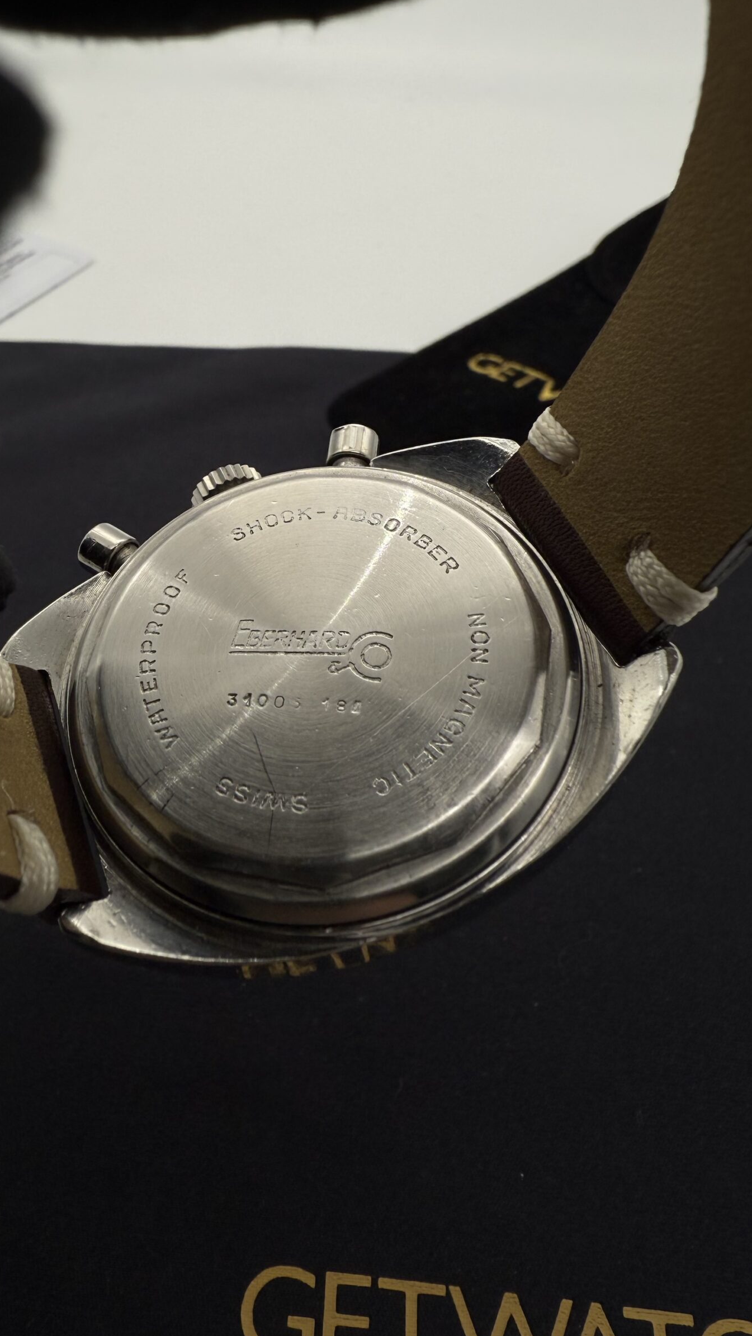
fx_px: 993
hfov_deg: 41.2
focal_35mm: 28
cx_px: 283
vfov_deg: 67.9
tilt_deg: -43.6
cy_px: 638
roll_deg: +0.9
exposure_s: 1/662
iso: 40
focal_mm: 2.22
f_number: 2.2
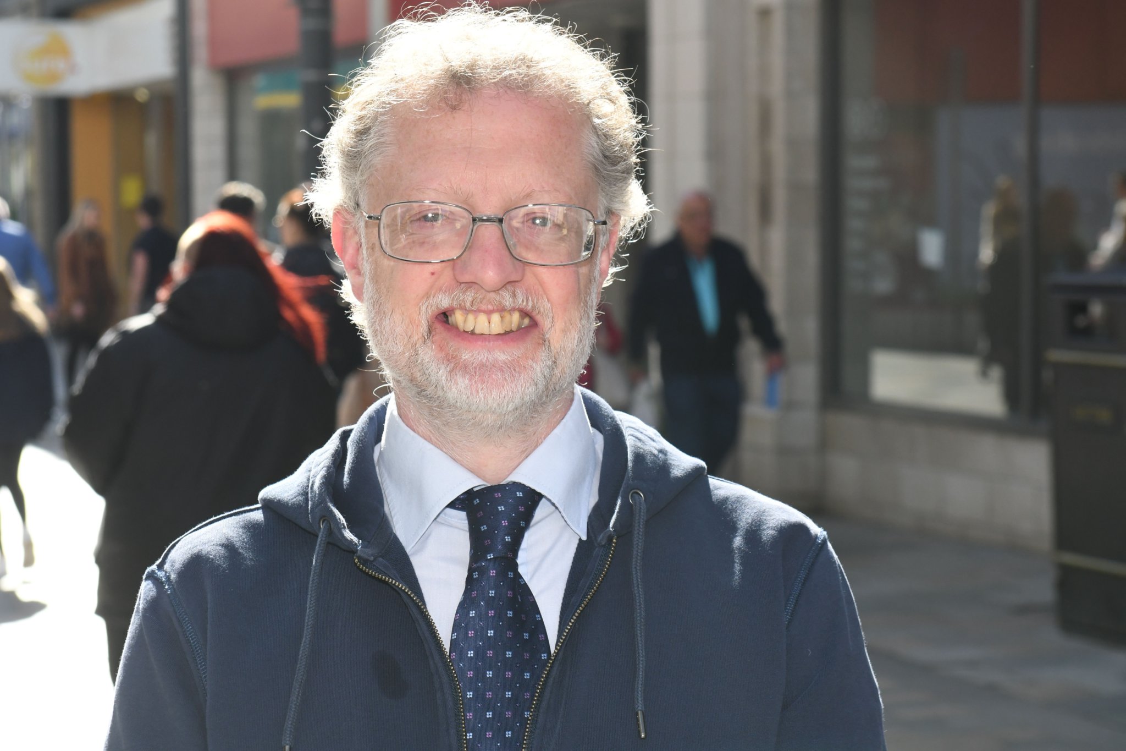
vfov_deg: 13.0
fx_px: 3284
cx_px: 563
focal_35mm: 105
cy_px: 376
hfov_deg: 19.5
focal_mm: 70
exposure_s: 1/800
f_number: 6.3
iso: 800
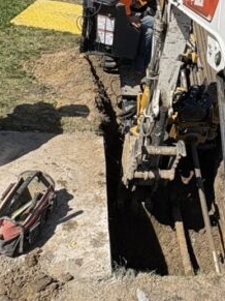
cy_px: 87
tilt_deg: -17.9
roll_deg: -12.8
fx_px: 451
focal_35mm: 52
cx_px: 231
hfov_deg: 26.4
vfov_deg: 36.2
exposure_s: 1/2674
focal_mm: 2.22
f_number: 2.2
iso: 50
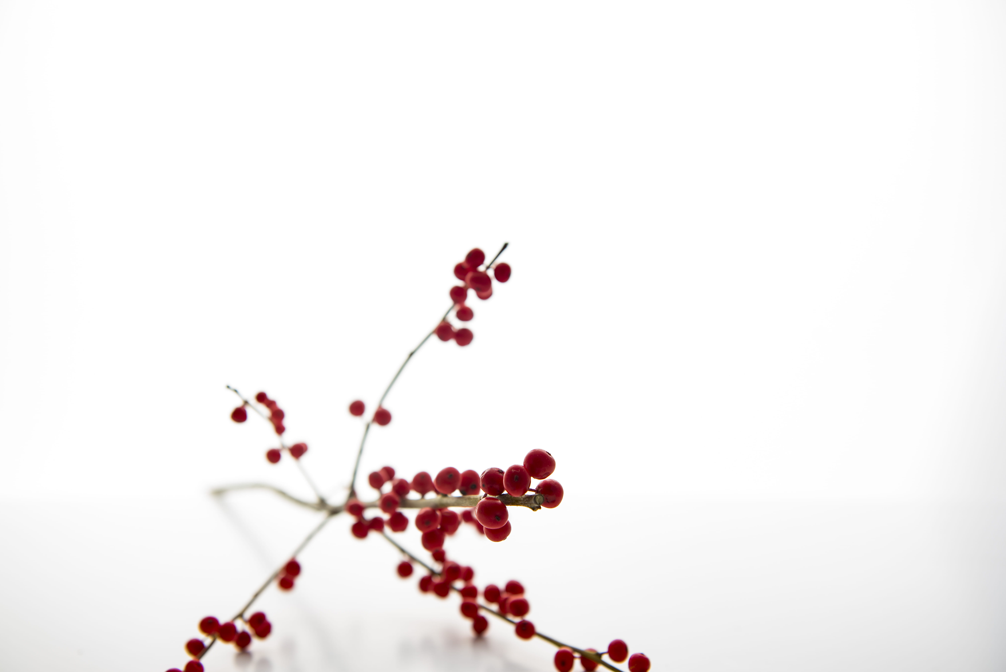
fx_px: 1342
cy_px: 336
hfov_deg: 41.1
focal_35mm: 48
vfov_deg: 28.1
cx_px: 503
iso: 100
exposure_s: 1/15
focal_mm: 48
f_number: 4.5
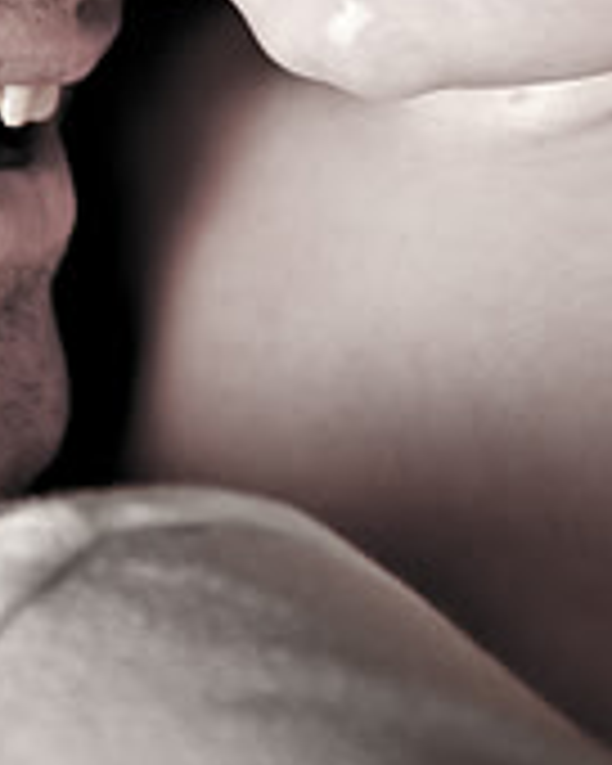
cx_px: 245
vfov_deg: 7.4
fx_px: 5909
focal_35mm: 261
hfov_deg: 5.9
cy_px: -50
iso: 200
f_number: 2.8
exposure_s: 1/100
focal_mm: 70
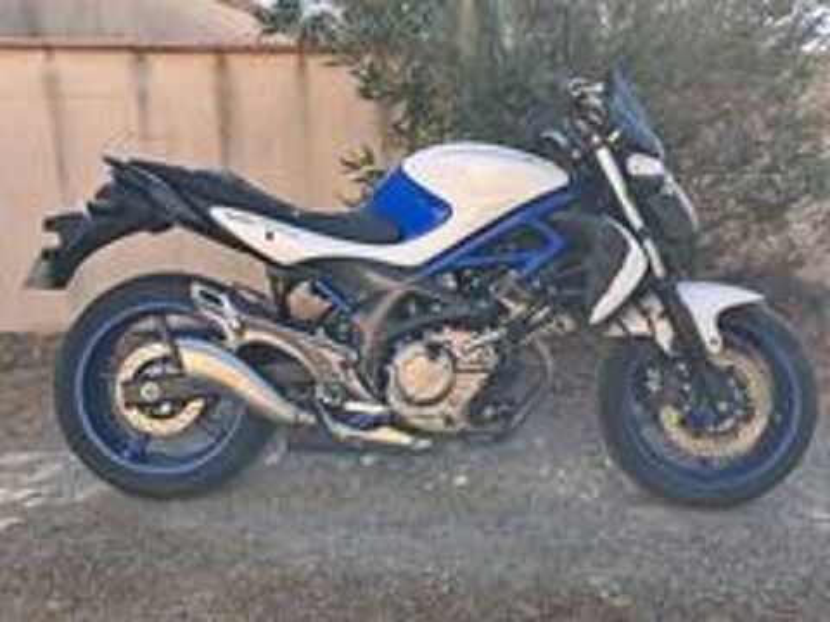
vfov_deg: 51.4
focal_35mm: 27
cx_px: 415
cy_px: 311
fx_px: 647
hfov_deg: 65.3
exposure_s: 1/151
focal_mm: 4
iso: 50
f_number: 1.8
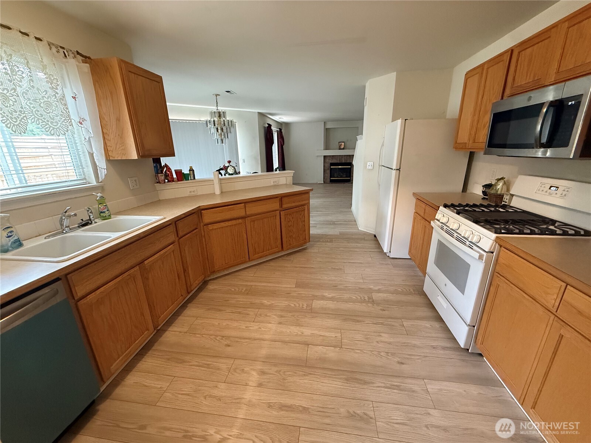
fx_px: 239
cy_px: 222
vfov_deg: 85.7
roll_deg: +1.7
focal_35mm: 14
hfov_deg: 102.1
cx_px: 296
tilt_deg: -16.9
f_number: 2.2
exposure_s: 1/60
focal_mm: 2.22
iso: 640
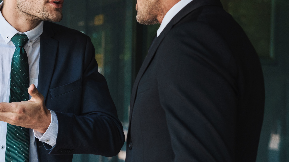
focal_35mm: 92
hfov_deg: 22.6
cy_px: 70
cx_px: 33
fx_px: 705
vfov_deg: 13.2
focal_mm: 49
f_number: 3.5
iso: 800
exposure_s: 1/320
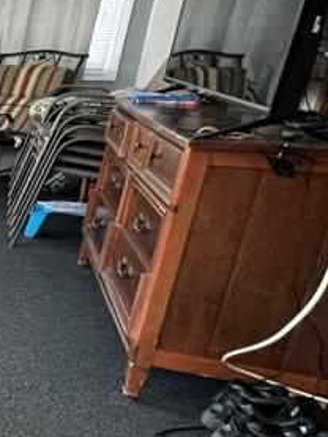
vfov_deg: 39.6
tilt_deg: -17.7
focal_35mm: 48
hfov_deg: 15.4
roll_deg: +0.9
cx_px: -453
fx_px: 606
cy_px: 241
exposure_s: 1/60
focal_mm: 1.57
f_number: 1.8
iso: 160
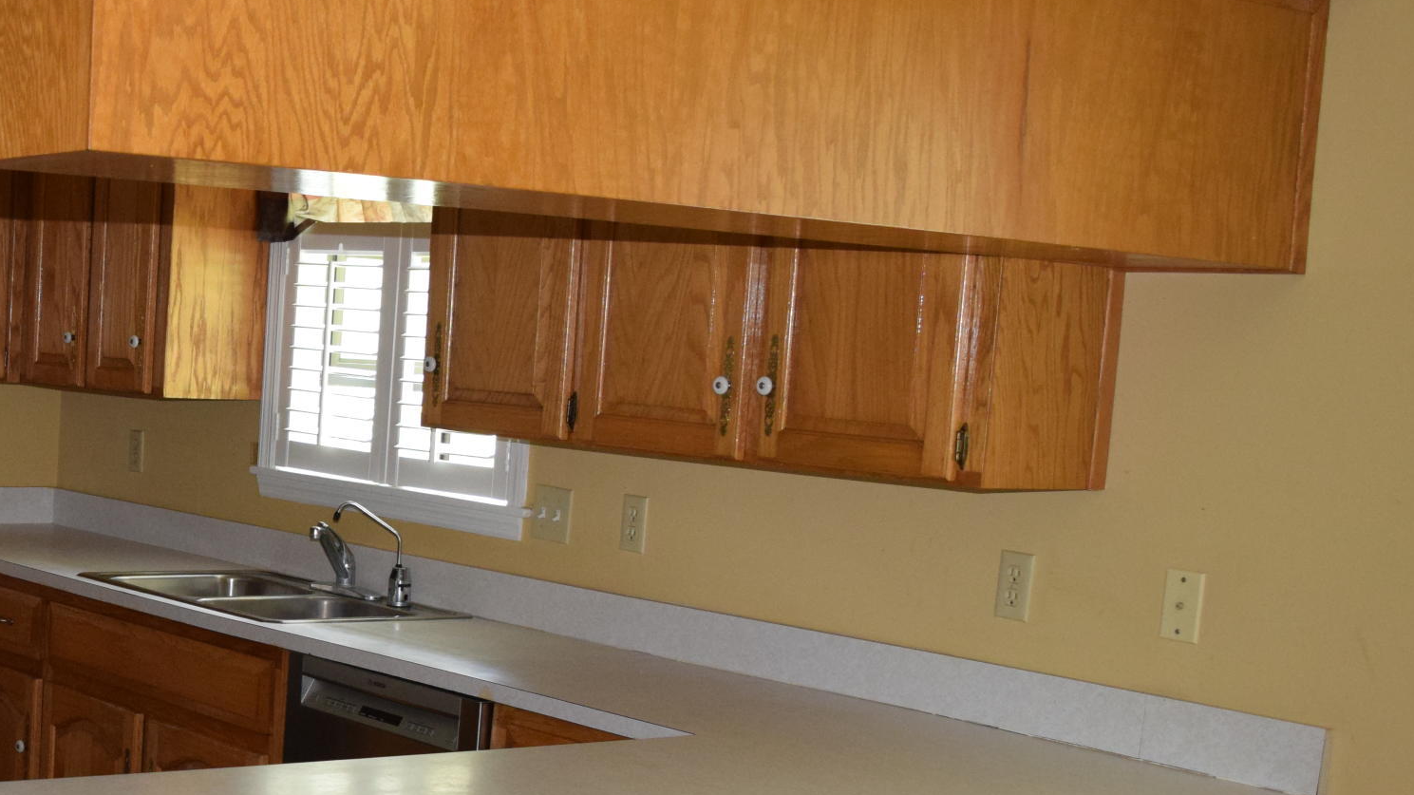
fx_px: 2137
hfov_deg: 33.9
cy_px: 609
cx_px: 54
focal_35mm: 57
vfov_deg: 20.9
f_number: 3.5
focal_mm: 18
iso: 1100
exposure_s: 1/60
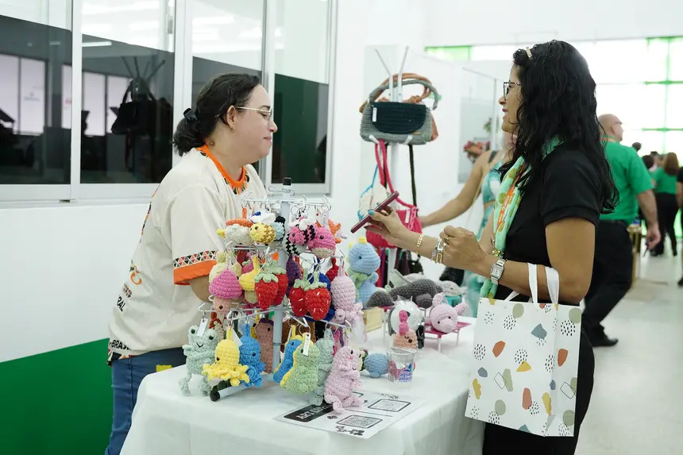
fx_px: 797
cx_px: 342
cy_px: 228
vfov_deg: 31.9
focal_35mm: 42
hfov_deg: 46.4
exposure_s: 1/160
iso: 2000
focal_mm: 28.6
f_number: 3.2
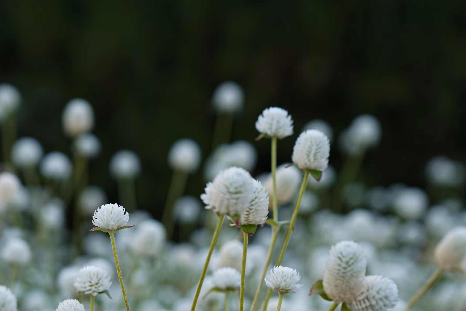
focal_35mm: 171
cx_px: 160
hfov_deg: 12.0
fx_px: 2213
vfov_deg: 8.0
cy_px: 289
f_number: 4
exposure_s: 1/320
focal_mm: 81
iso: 250
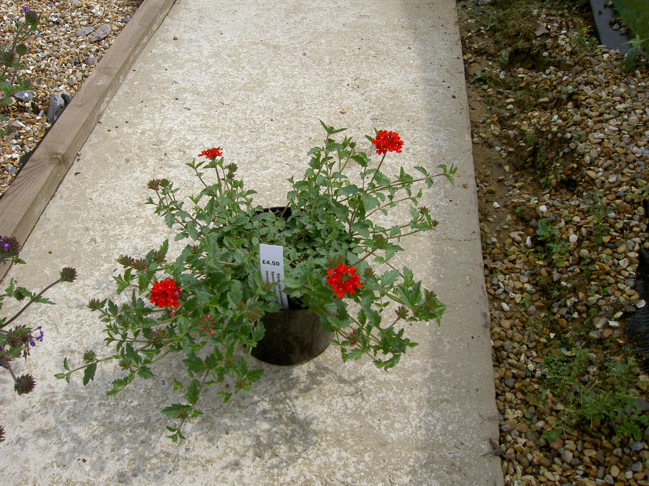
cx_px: 324
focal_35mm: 34
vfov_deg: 41.8
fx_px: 637
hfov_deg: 54.0
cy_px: 243
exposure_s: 1/640
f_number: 4.7
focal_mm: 5.6
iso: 50
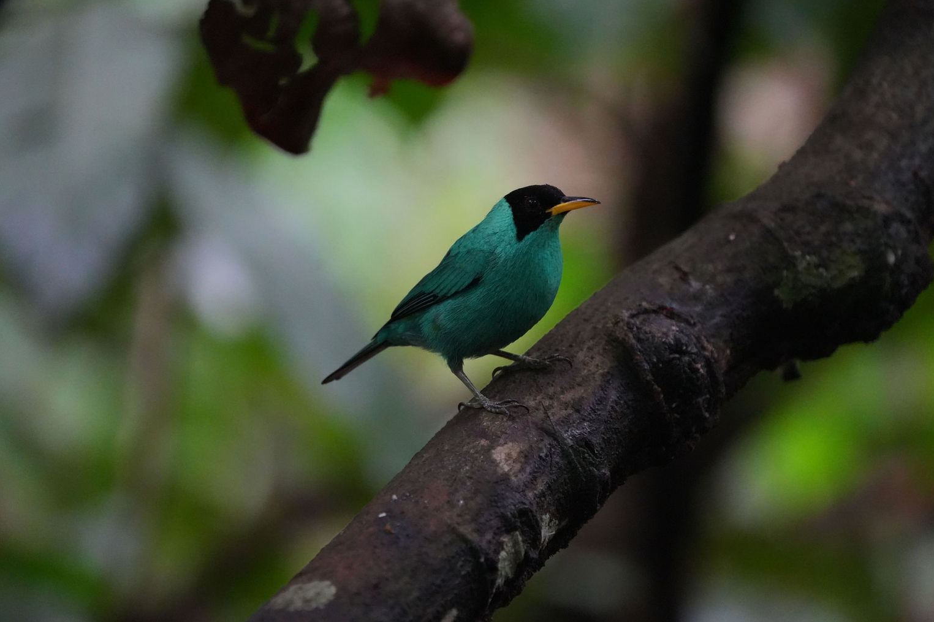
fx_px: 10893
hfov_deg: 4.9
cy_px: 296
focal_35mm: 420
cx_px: 490
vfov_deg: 3.3
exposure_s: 1/200
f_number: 6.3
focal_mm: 400
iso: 12800
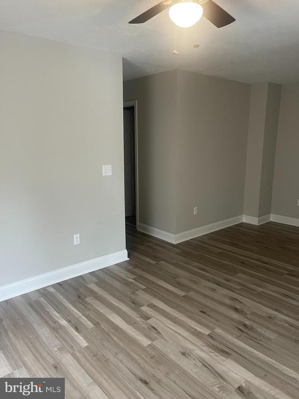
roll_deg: +1.5
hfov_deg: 54.9
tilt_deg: -8.0
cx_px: 150
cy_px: 200
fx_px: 288
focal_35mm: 25
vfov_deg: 69.4
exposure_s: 1/60
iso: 160
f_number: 1.6
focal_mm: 5.1
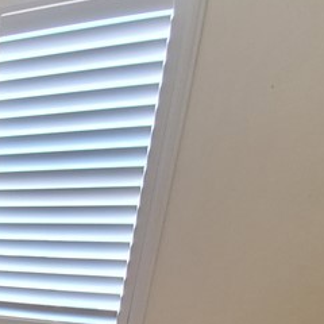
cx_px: -143
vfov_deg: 26.9
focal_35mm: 49
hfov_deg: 26.6
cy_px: 459
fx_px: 519
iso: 500
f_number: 2.2
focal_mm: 1.8
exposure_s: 1/39
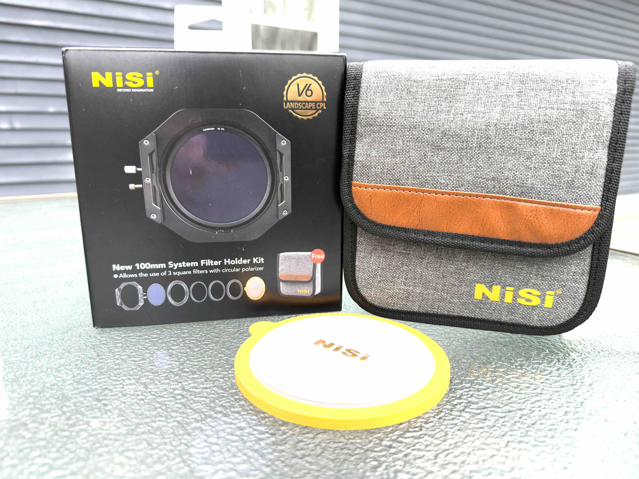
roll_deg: -0.1
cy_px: 240
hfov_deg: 71.6
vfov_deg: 56.8
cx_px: 320
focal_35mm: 24
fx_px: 443
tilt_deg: -12.2
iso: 160
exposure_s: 1/60
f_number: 1.78
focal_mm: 6.76
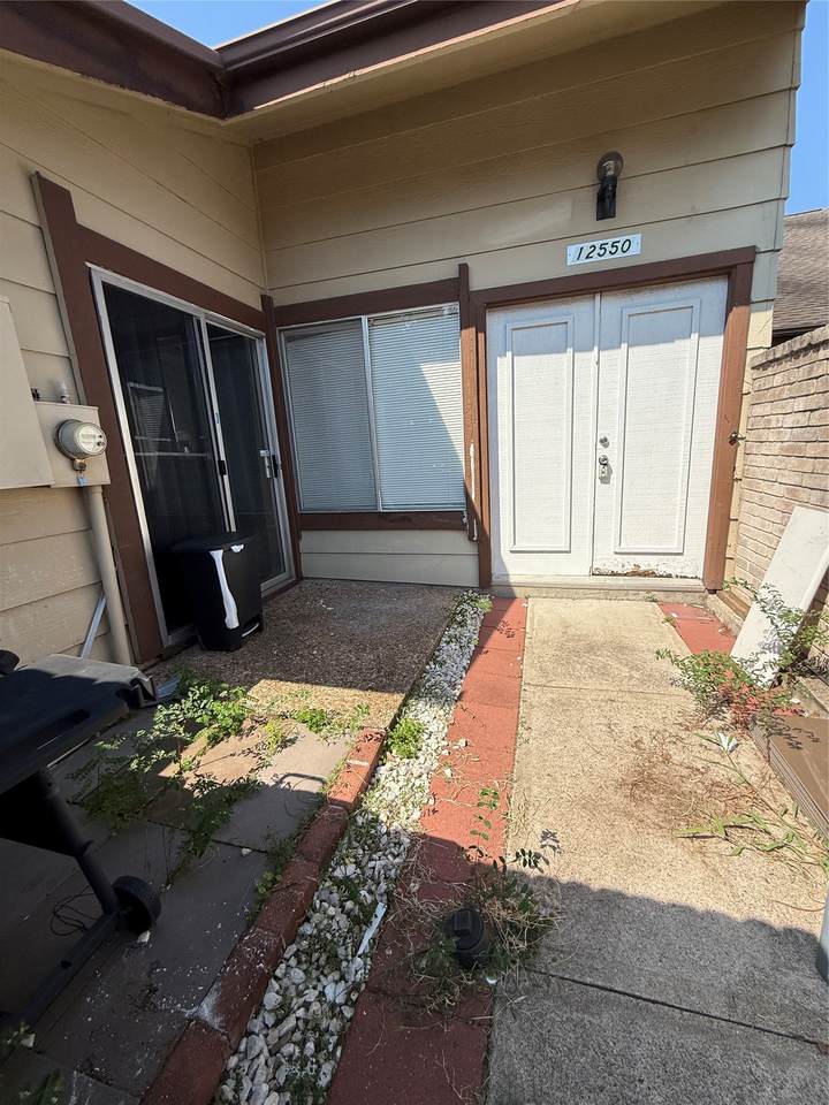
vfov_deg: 102.1
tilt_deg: -10.7
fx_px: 447
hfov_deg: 85.7
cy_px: 552
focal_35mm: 14
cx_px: 414
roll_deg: +3.2
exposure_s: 1/2410
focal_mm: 2.22
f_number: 2.2
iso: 50
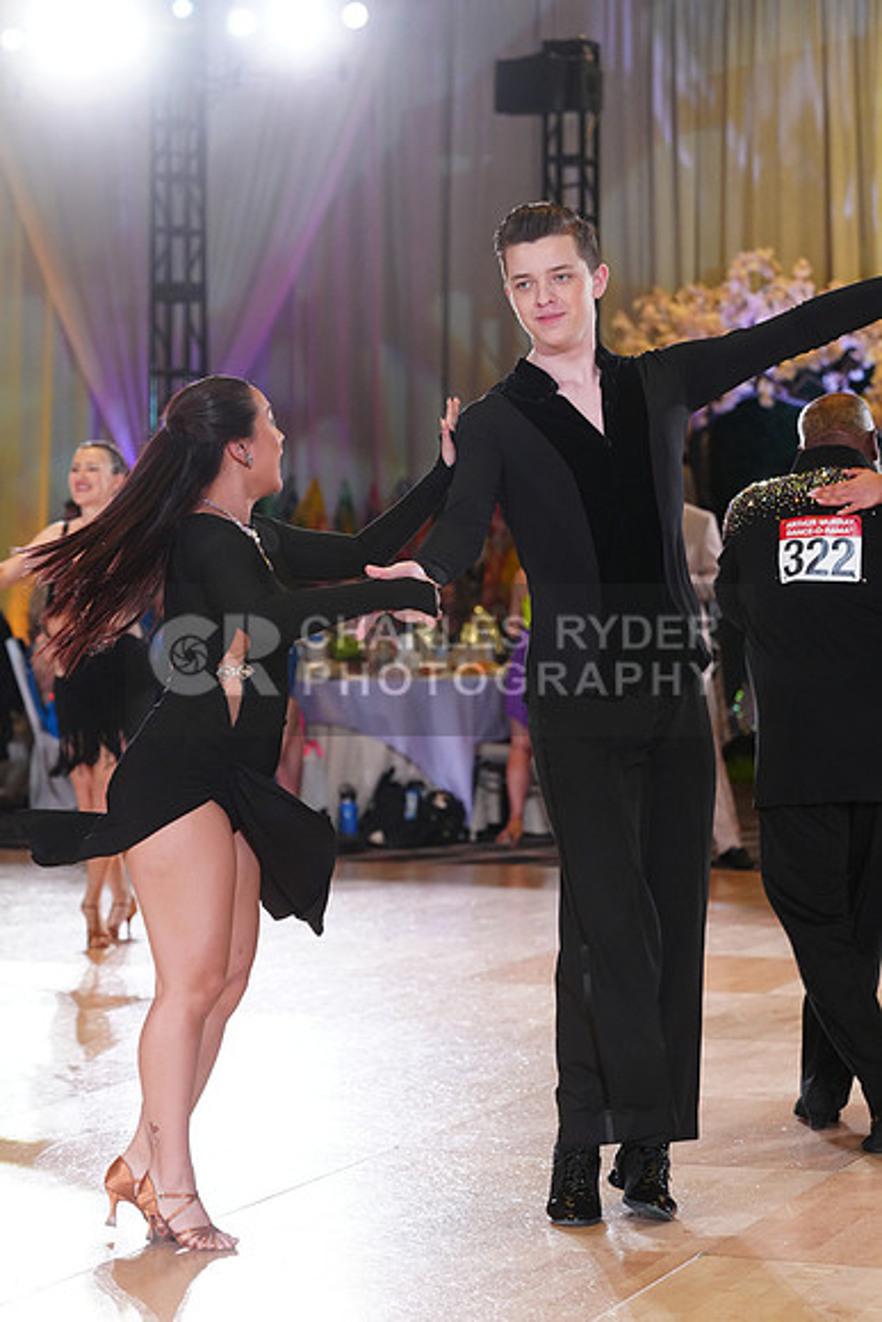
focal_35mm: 91
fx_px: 3342
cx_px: 441
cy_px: 661
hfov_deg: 15.0
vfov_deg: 22.4
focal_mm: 91
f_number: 4
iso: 2000
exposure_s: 1/400
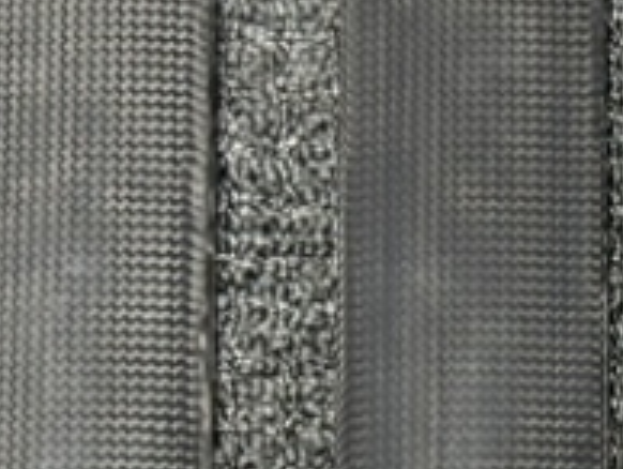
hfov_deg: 9.2
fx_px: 3784
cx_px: 886
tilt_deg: -76.7
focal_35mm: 210
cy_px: 798
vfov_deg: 6.9
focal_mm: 6.76
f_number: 1.78
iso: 200
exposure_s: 1/50
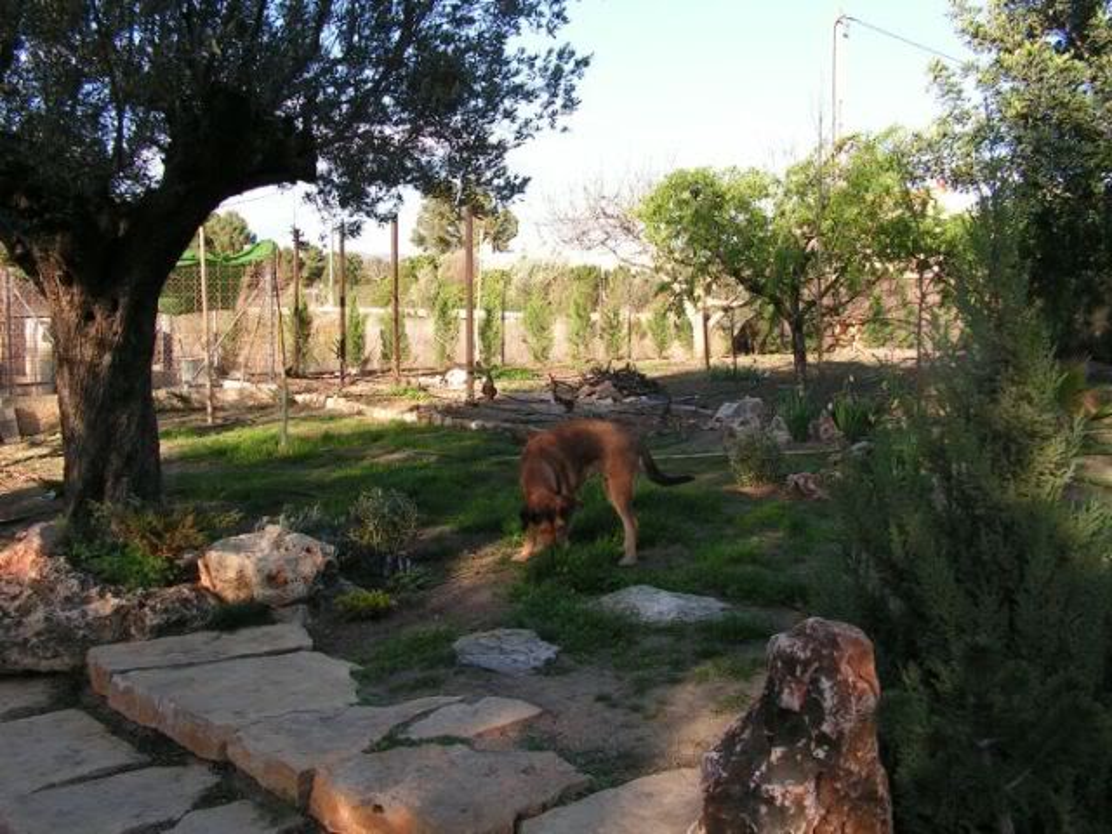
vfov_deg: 39.7
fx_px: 1156
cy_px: 417
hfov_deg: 51.4
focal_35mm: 36
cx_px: 556
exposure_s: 1/160
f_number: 4.8
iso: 64
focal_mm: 6
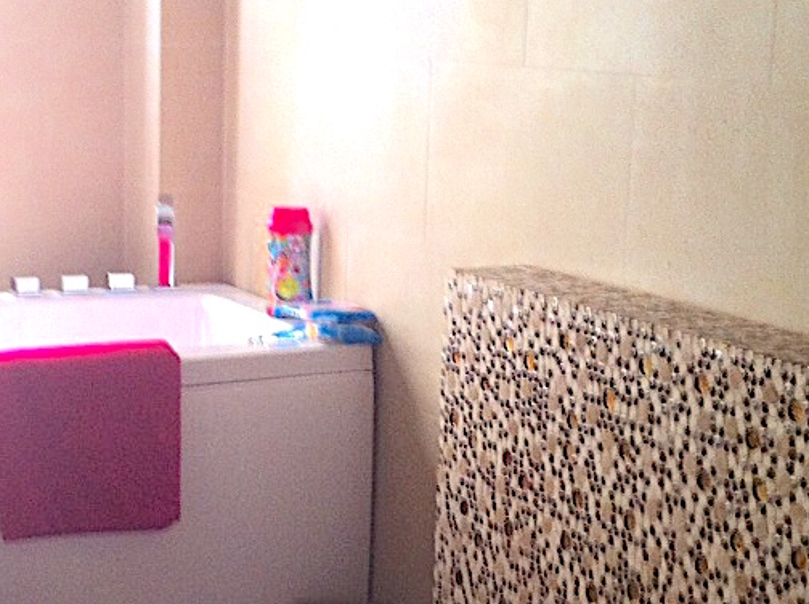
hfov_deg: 21.6
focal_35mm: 90
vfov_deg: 16.3
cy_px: 442
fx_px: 2099
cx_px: 191
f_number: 2.8
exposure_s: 1/15
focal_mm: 3.85
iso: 125
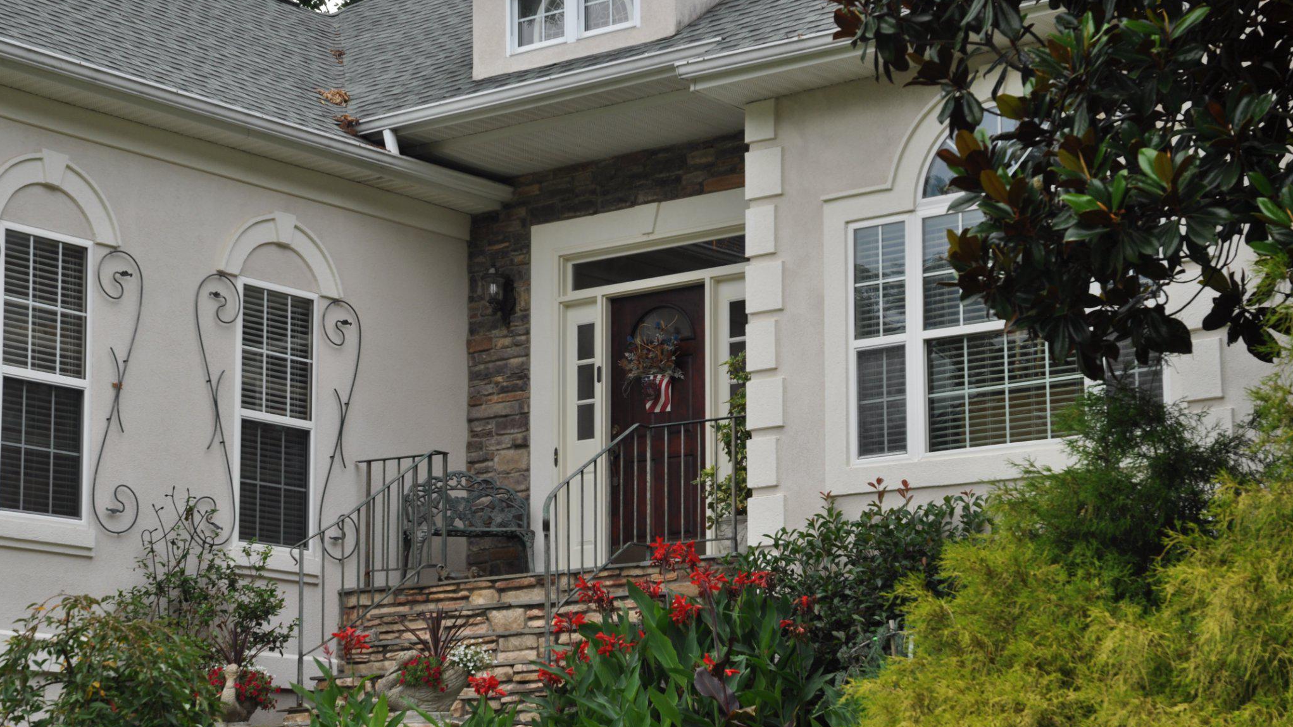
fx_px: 2966
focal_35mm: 87
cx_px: 646
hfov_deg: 24.6
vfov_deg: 14.0
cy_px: 415
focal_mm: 55
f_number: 8
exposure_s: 1/250
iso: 200
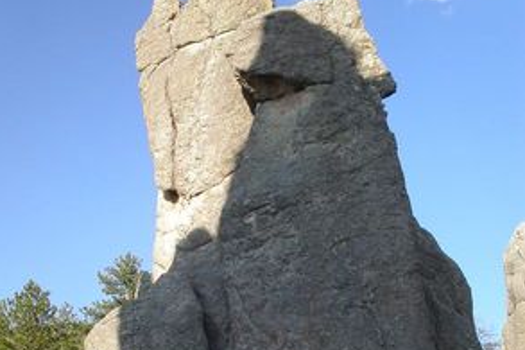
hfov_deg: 36.9
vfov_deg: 24.4
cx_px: 262
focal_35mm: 54
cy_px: 302
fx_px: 787
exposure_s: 1/125
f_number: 8
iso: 100
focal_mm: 7.8
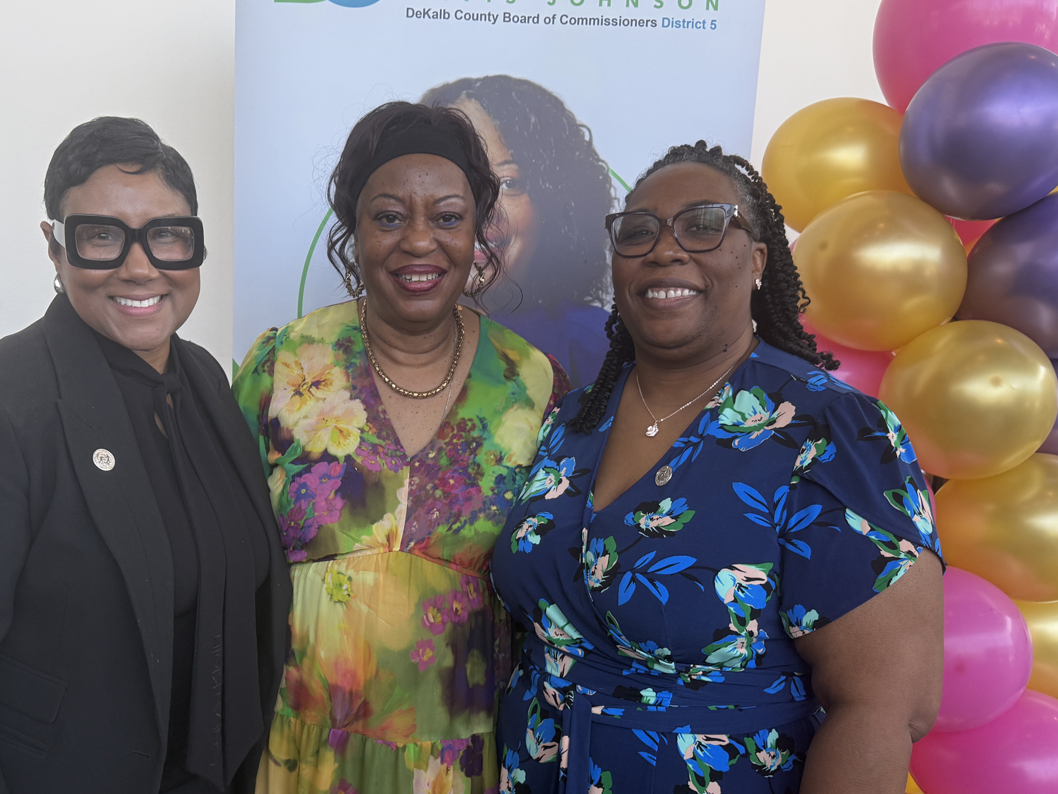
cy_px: 496
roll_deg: -1.9
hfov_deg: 52.2
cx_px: 409
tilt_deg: -6.2
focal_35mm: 35
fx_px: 1070
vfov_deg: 40.4
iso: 125
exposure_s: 1/120
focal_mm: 6.76
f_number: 1.78
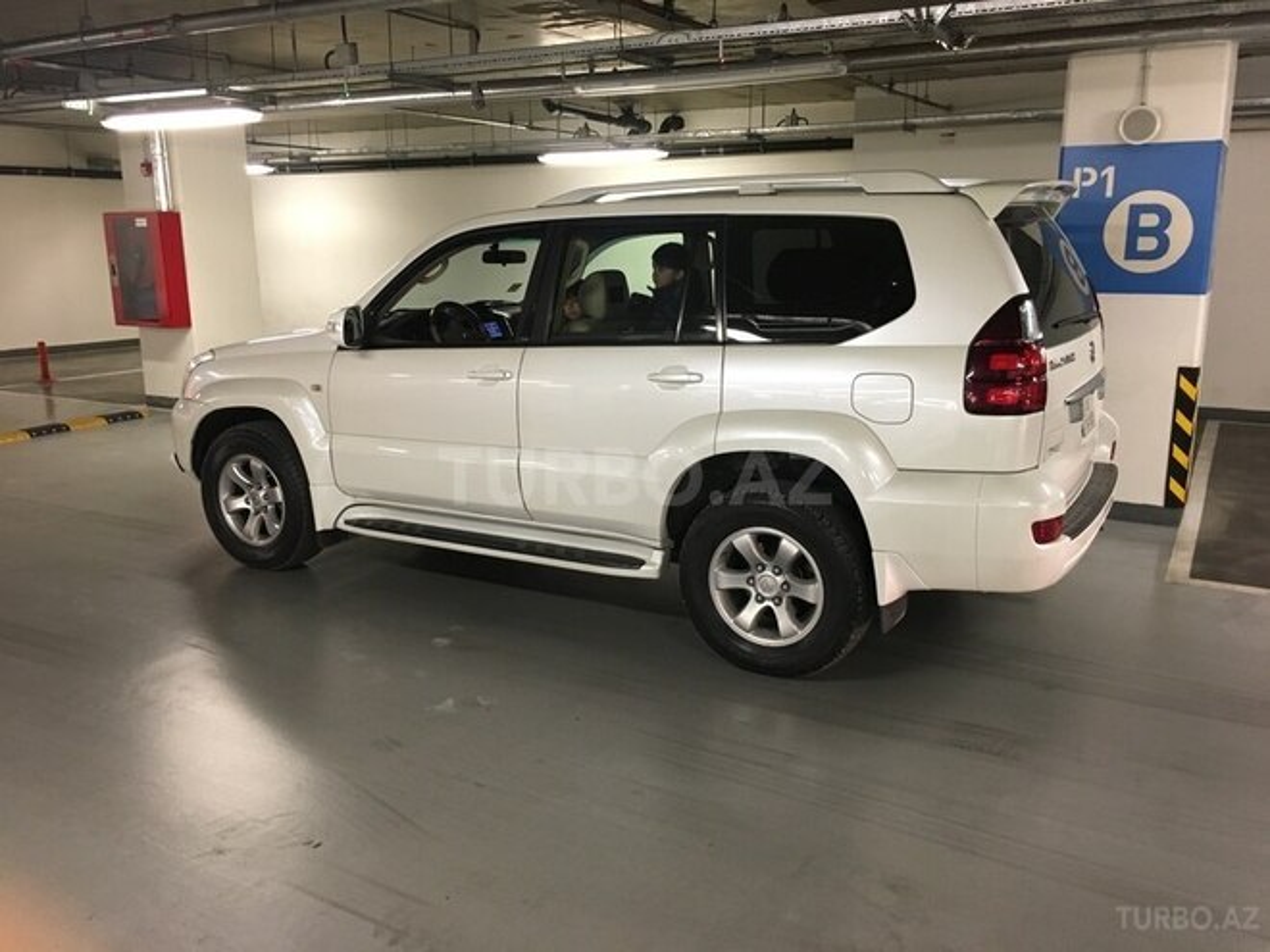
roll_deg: +0.6
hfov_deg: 61.7
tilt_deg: -12.1
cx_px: 635
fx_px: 1064
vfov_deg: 48.2
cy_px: 476
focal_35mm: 29
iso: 160
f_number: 2.2
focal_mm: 4.15
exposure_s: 1/33
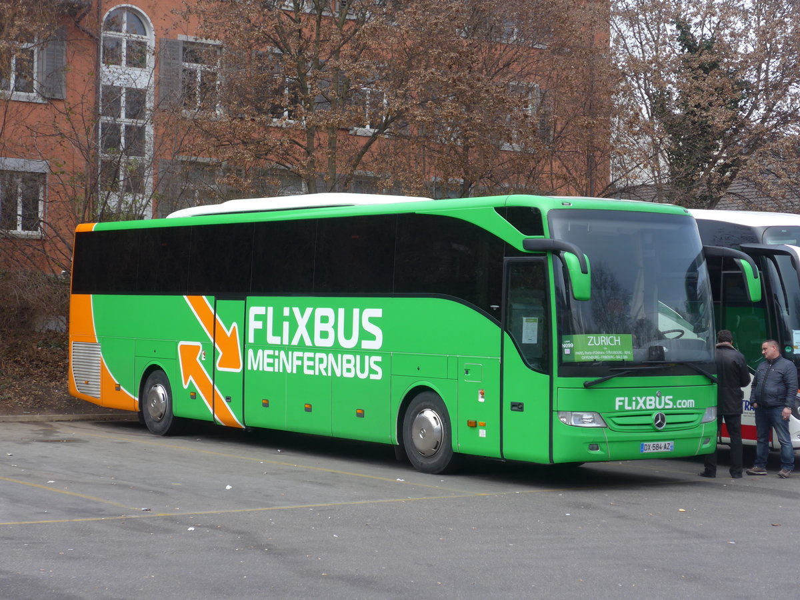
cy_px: 300
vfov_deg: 19.9
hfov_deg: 26.3
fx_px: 1710
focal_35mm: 74
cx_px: 400
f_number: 4.2
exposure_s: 1/80
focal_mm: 15
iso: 100
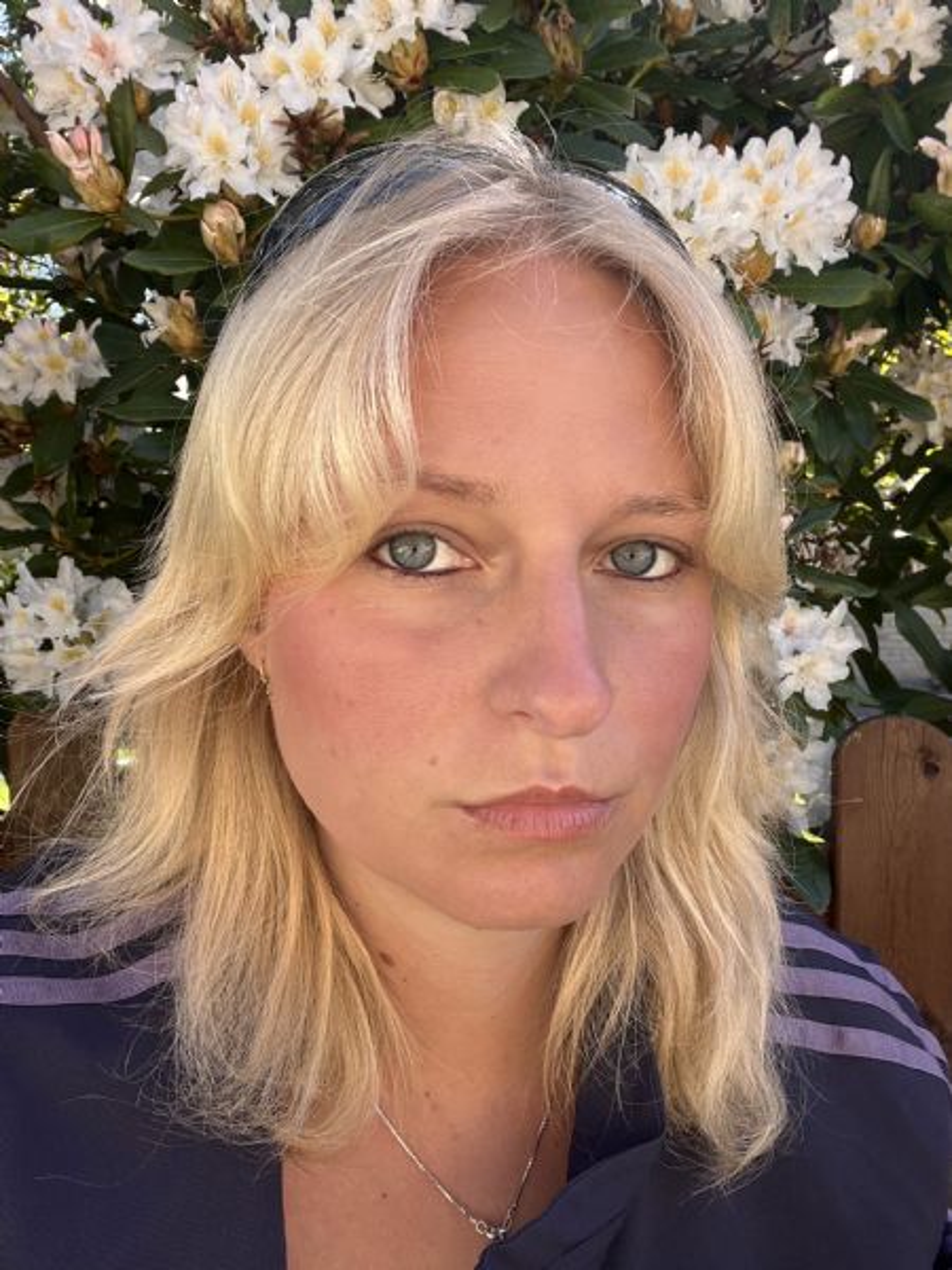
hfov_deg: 46.8
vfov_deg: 60.0
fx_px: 1100
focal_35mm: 30
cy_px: 635
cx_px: 476
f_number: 2.2
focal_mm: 2.71
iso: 25
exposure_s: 1/178
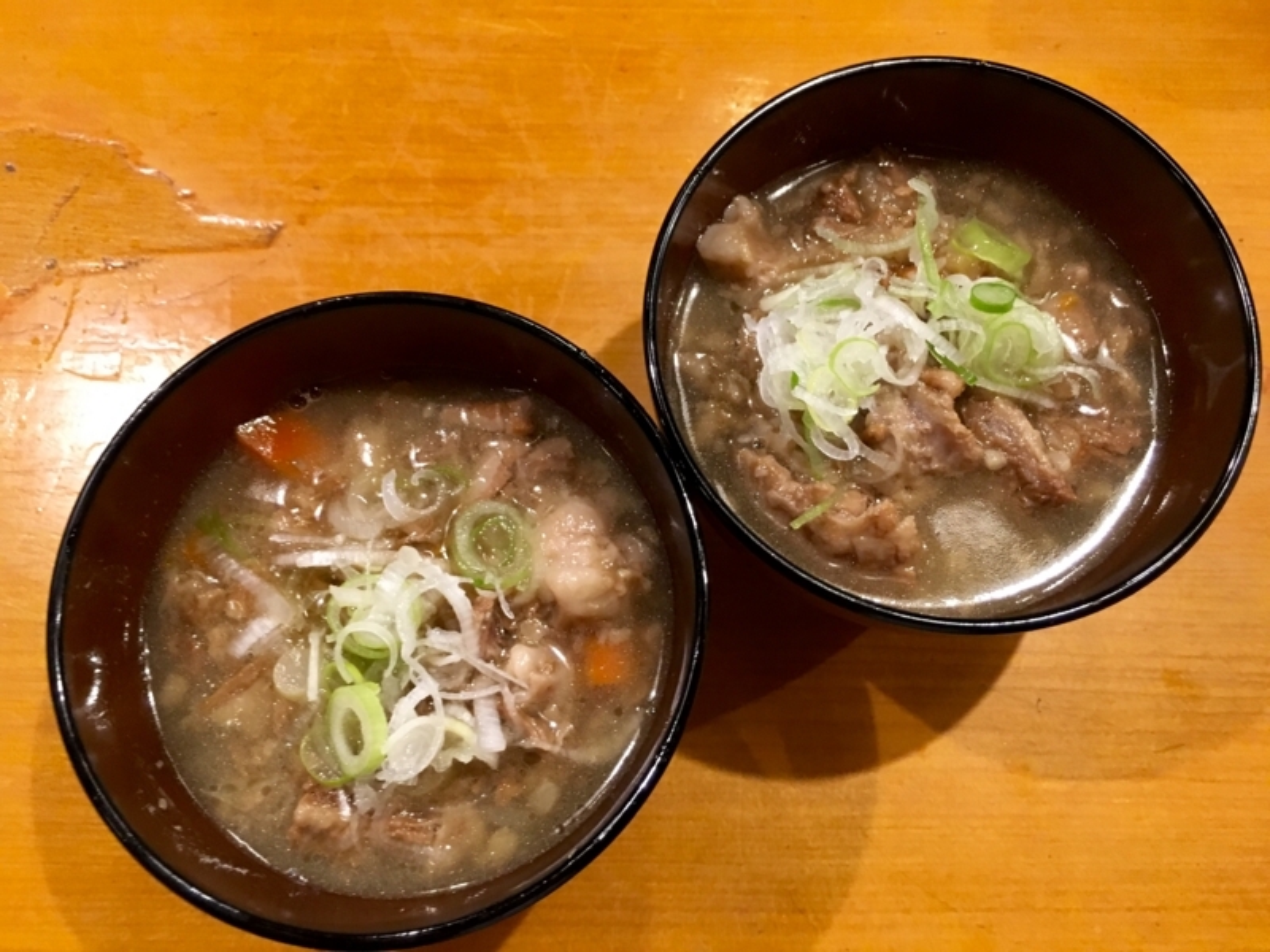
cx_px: 635
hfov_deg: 61.7
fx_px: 1064
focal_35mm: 29
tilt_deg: -75.4
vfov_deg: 48.2
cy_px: 476
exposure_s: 1/30
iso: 200
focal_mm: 4.15
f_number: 2.2
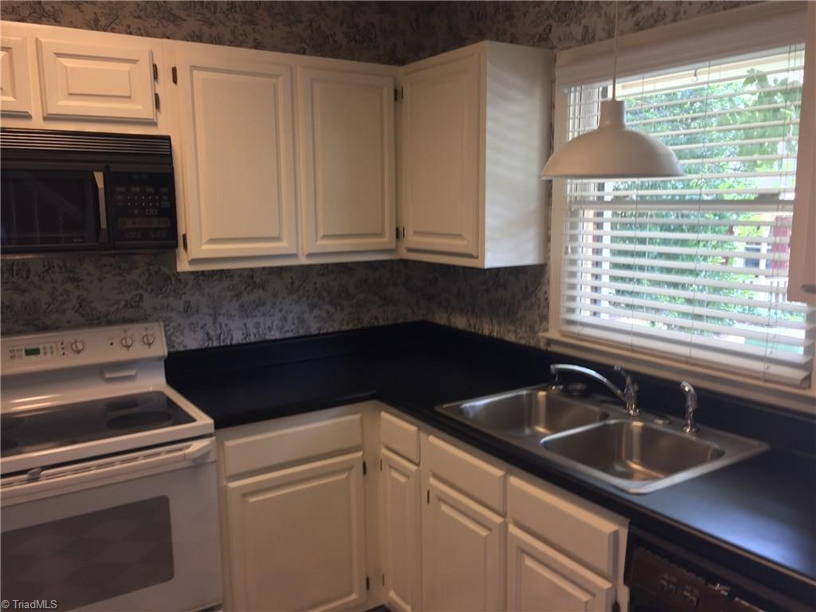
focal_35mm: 29
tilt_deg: -8.1
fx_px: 684
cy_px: 306
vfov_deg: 48.2
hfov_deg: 61.7
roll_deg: +0.4
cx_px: 408
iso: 32
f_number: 2.2
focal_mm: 4.15
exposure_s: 1/40
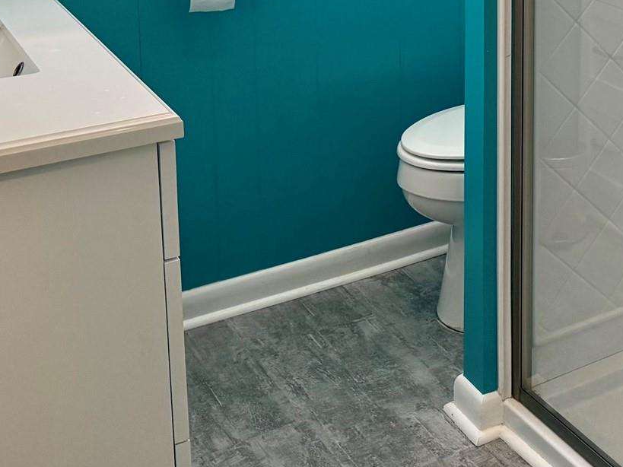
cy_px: -103
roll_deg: -0.8
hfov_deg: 29.7
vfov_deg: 22.4
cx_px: 645
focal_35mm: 60
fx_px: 1080
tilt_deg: -8.1
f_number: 1.78
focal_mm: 6.76
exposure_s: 1/125
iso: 200
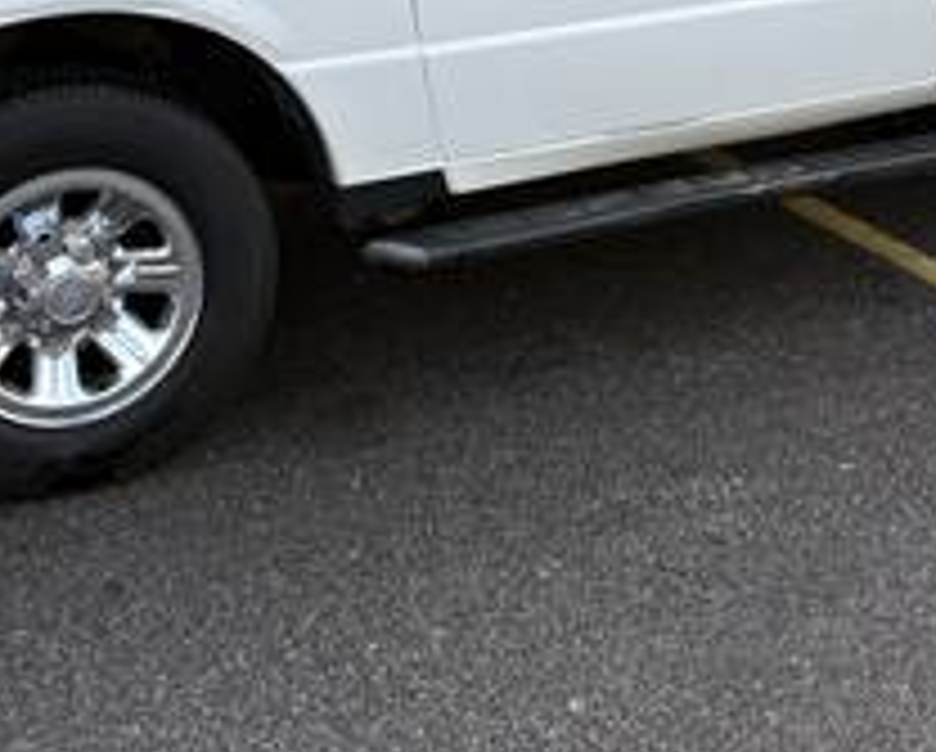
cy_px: -77
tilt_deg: -9.1
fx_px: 2164
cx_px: 639
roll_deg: -1.9
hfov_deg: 24.3
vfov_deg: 18.9
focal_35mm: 78
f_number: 1.6
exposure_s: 1/571
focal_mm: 5.96
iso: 50
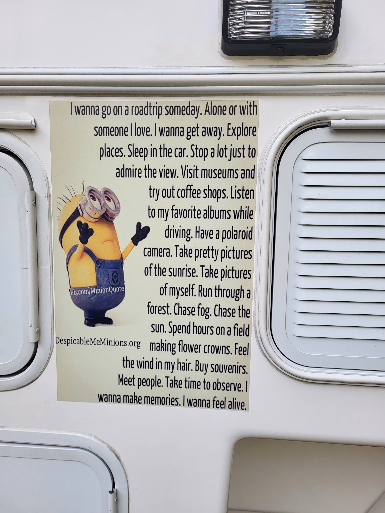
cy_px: 256
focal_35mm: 26
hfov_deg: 53.1
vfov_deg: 67.3
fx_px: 386
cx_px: 192
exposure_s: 1/167
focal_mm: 5.4
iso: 40
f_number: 1.8
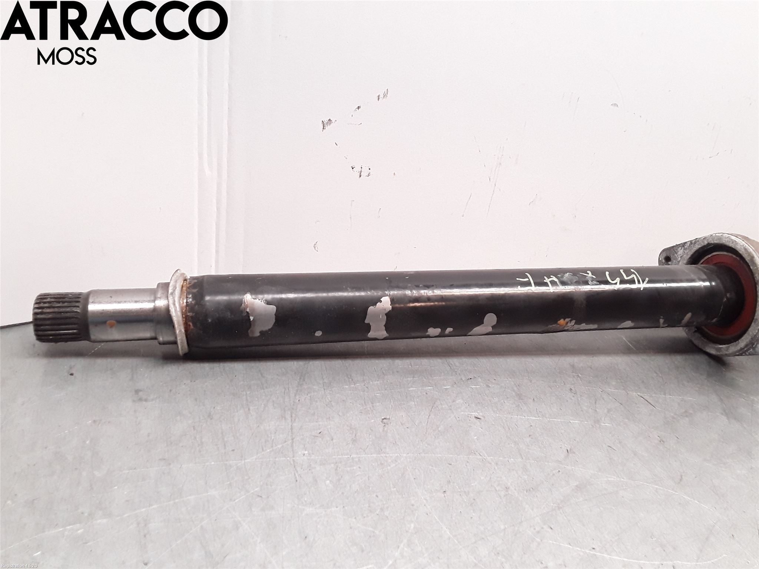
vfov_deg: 49.7
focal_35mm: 28
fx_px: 614
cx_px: 380
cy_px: 284
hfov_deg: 63.4
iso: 100
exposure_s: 1/100
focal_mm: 2.91
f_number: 1.9
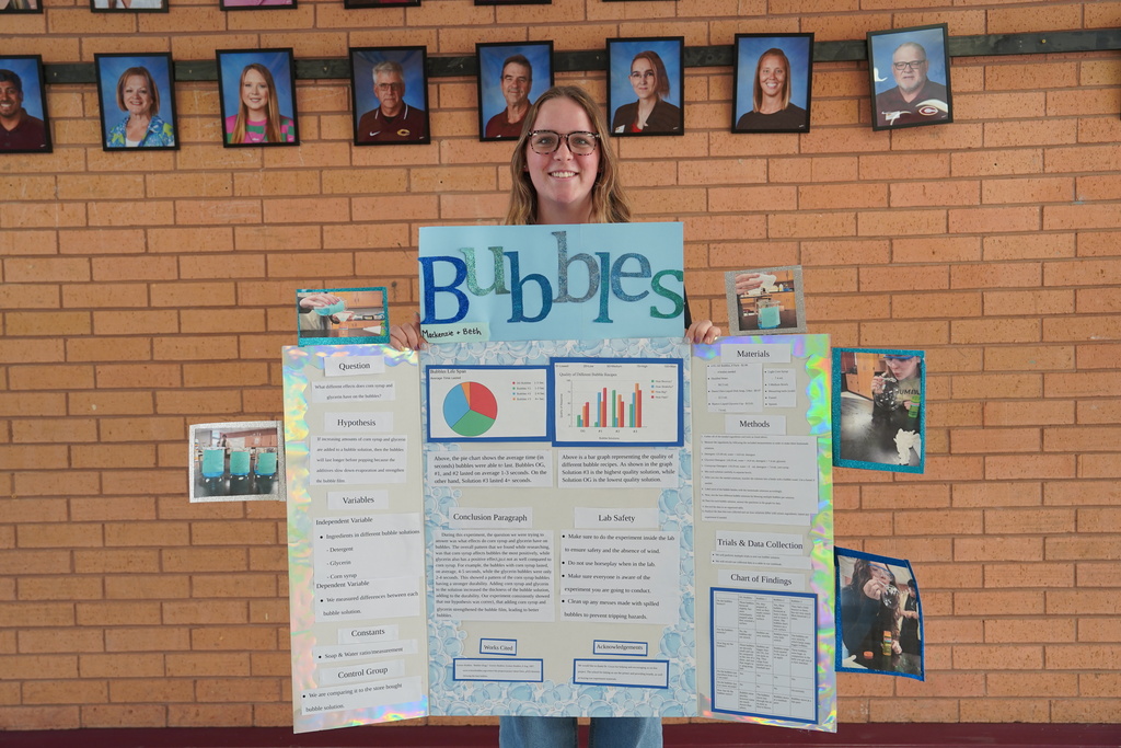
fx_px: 1090
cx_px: 560
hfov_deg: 54.4
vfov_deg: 37.9
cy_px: 374
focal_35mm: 35
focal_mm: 35
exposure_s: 1/160
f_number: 4
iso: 640
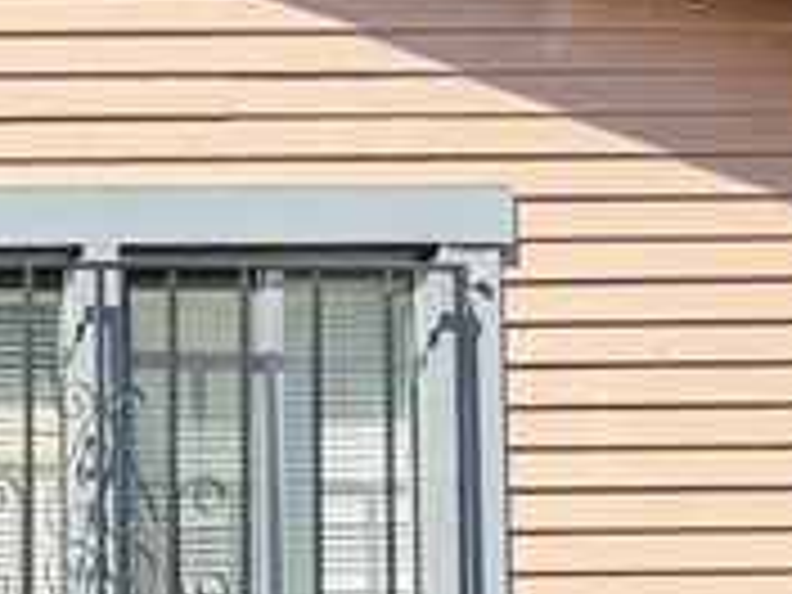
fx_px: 3203
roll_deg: +0.6
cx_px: -940
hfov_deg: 12.0
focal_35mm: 140
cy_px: 810
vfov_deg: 10.3
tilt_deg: +0.4
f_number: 1.78
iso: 80
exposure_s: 1/2415
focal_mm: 6.76
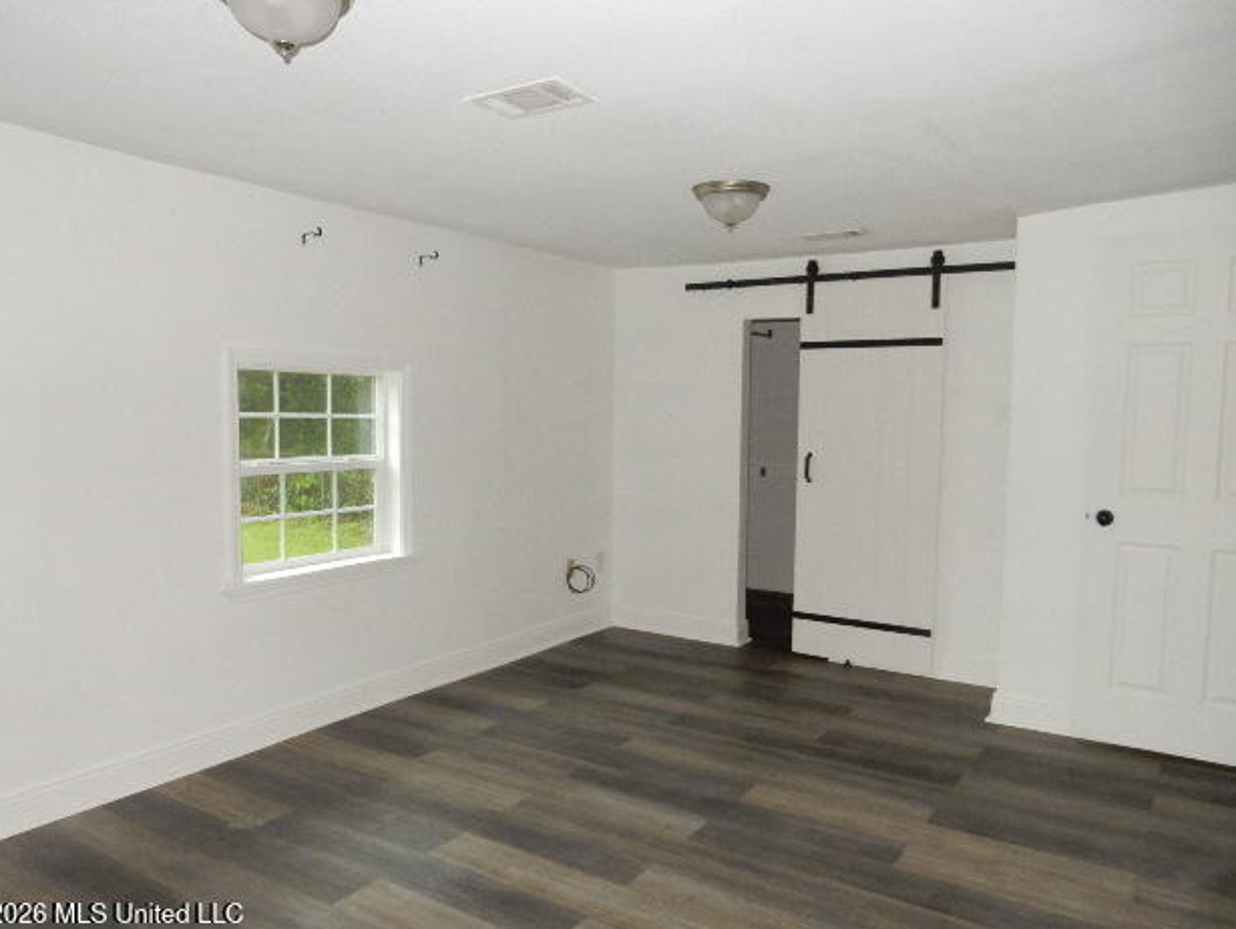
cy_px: 475
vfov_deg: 53.1
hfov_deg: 67.3
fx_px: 929
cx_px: 601
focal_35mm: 26
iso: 450
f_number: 3.7
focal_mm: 4.5
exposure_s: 1/30
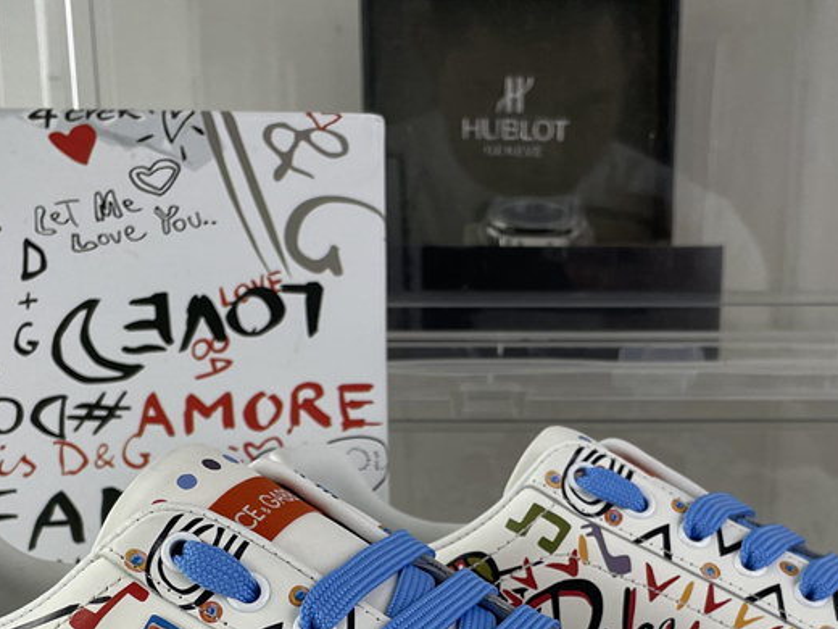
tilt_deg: -14.9
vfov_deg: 23.1
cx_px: 487
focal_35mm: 60
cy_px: 673
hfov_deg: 32.1
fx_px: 1453
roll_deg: +0.4
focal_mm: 4.2
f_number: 1.6
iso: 32
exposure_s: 1/317
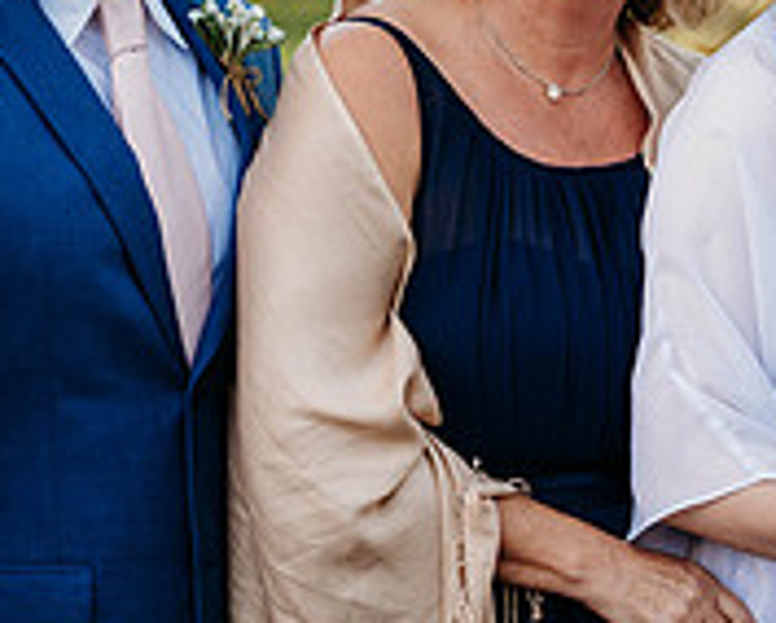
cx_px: 916
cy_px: 325
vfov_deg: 7.6
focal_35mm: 203
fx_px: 4667
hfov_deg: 9.4
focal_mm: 66
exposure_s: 1/500
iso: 100
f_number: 2.8
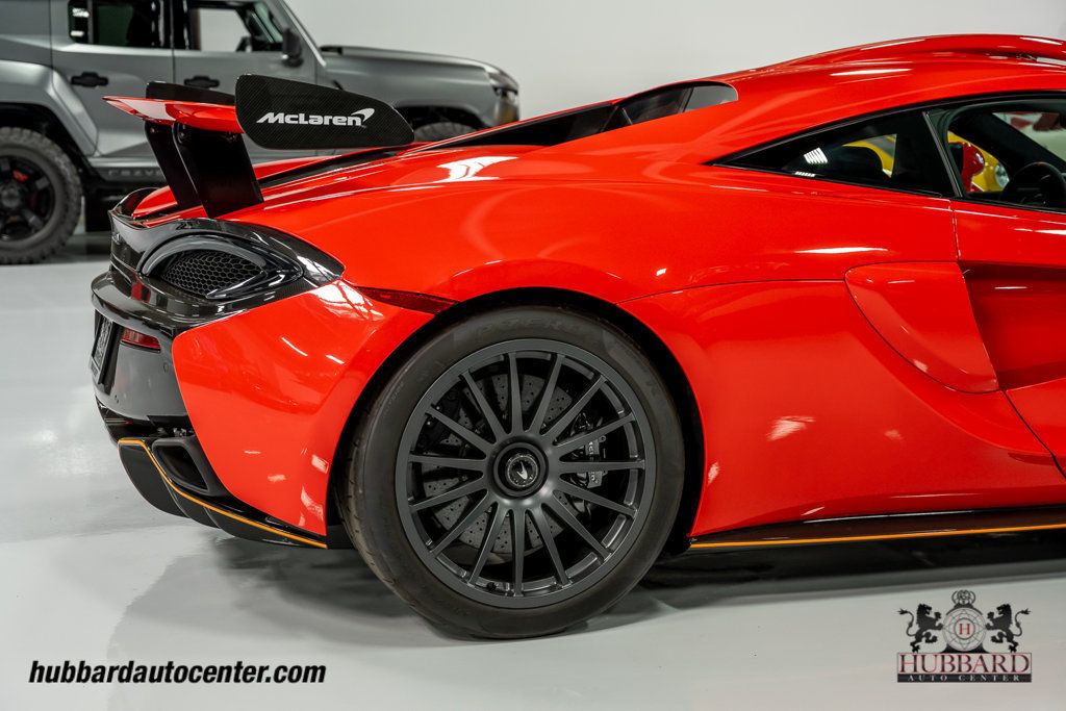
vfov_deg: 23.4
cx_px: 533
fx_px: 1718
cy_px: 356
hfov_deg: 34.5
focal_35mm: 58
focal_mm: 58
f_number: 5
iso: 800
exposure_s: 1/60
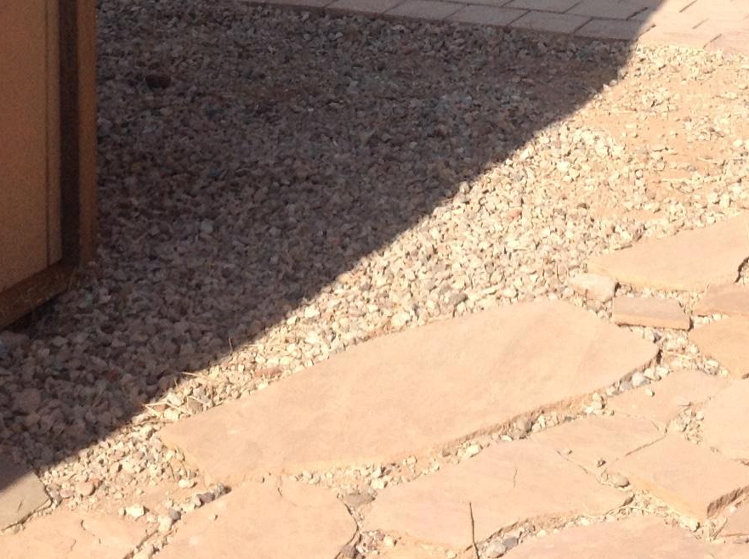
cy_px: -171
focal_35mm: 103
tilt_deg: -8.9
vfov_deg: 13.8
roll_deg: -0.6
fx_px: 2225
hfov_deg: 19.0
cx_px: 514
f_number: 2.4
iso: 50
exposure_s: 1/2016
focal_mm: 4.28
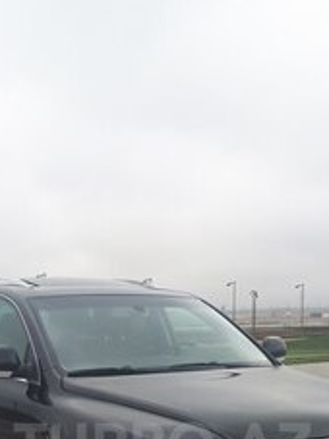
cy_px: 445
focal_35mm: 59
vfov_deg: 30.3
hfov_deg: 24.8
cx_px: 163
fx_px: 748
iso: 40
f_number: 1.9
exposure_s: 1/470
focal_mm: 3.6
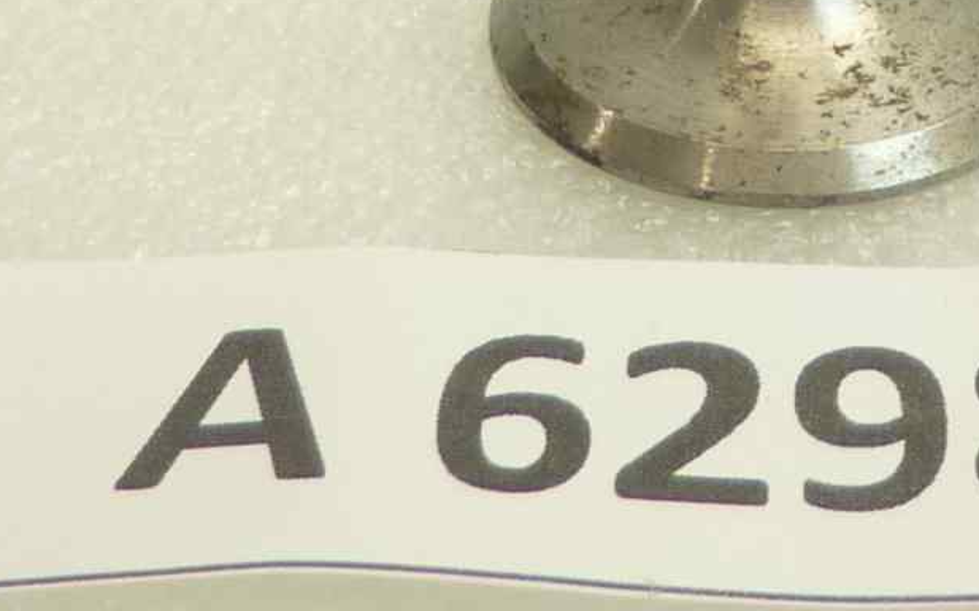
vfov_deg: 10.5
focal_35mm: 110
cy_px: -784
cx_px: 795
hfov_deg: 18.8
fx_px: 2934
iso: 80
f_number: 3.3
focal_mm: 4.1
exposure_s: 1/25
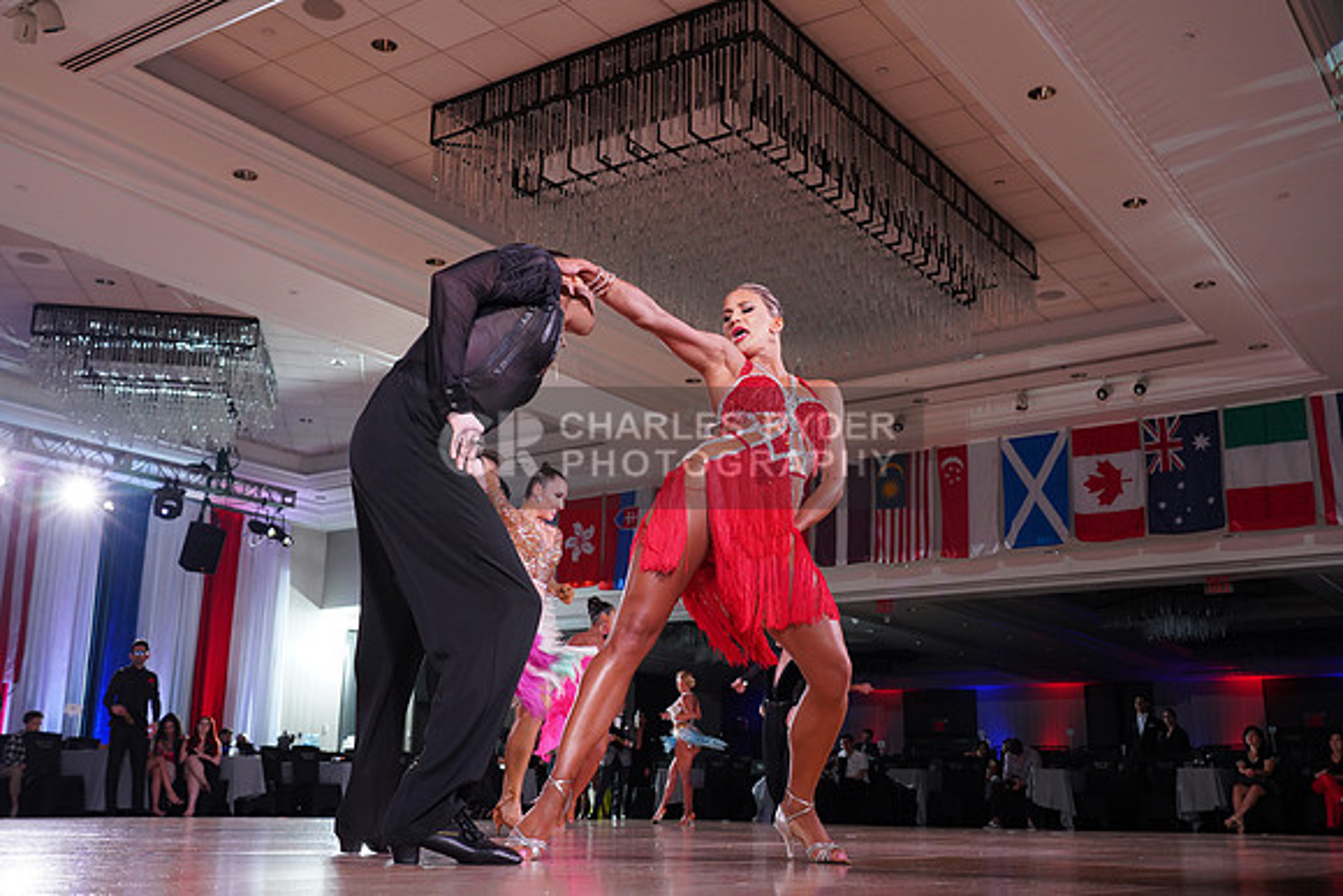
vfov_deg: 37.9
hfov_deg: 54.4
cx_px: 672
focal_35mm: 35
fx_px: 1306
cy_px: 448
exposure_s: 1/160
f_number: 5.6
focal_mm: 35
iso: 1600
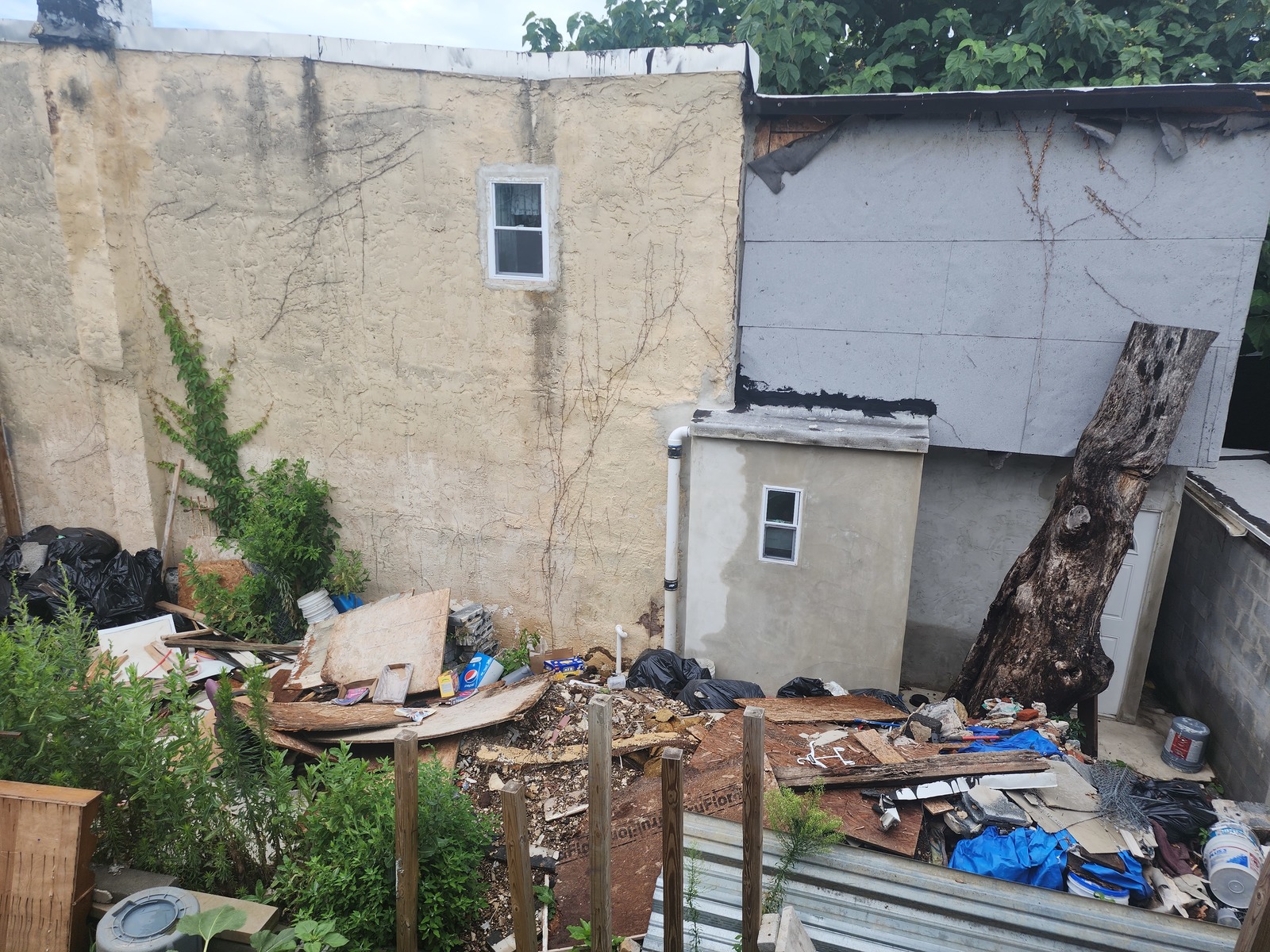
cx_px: 635
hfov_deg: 73.9
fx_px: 844
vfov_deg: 58.9
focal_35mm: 23
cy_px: 476
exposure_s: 1/437
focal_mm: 6.4
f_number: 1.8
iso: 12
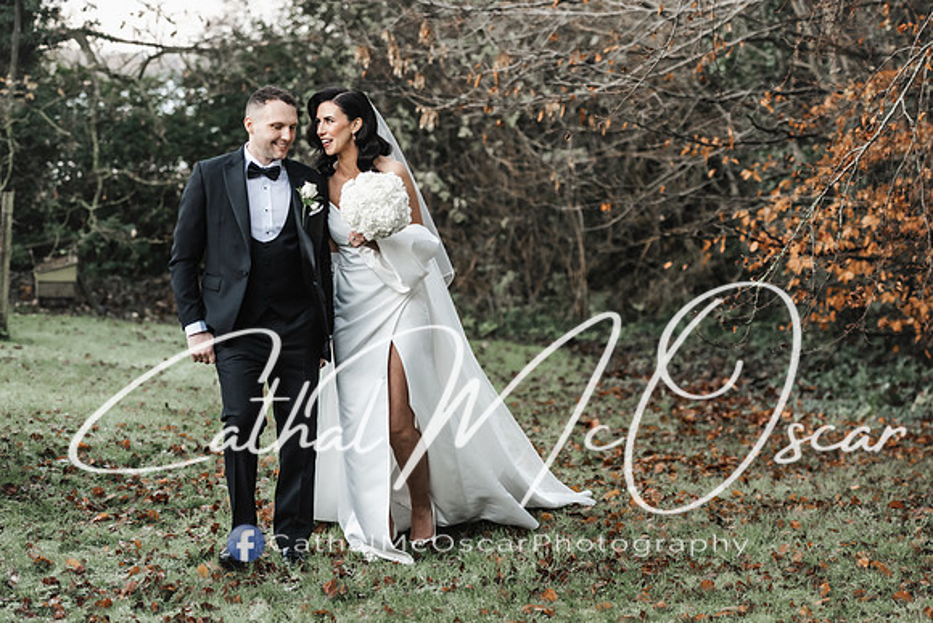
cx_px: 475
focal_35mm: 124
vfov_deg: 11.0
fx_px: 3219
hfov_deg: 16.5
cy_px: 338
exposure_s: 1/320
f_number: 2.8
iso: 640
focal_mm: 100
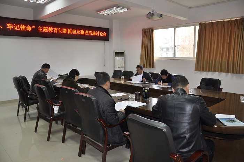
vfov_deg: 47.8
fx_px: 183
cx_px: 122
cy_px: 81
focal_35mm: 27
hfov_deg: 67.5
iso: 720
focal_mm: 18
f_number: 3.5
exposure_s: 1/125
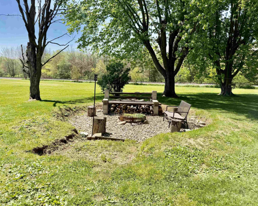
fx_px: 199
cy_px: 102
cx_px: 138
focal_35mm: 26
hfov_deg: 65.9
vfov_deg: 54.9
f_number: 1.78
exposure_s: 1/2611
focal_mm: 6.76
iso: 80
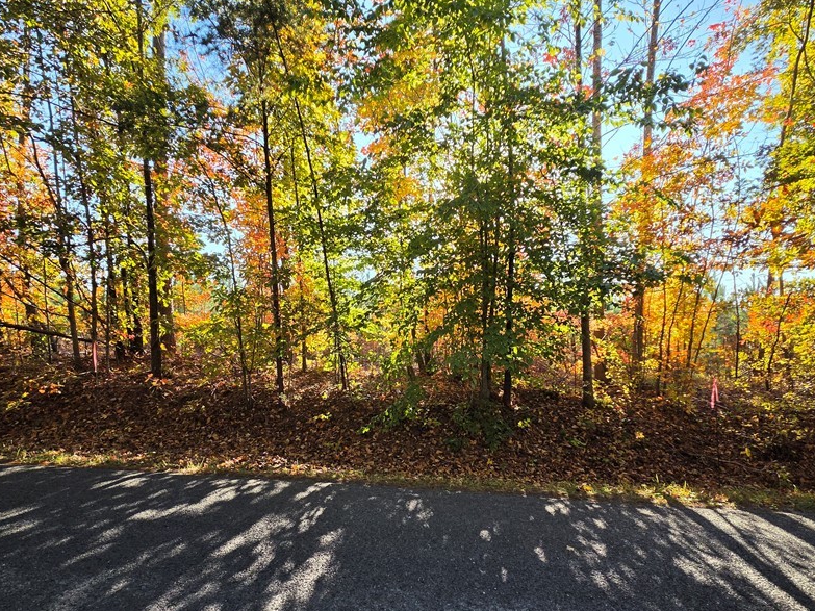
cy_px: 341
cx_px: 403
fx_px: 400
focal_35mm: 17
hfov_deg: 91.0
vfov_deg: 74.4
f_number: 2.2
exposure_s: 1/1167
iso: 100
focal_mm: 2.2
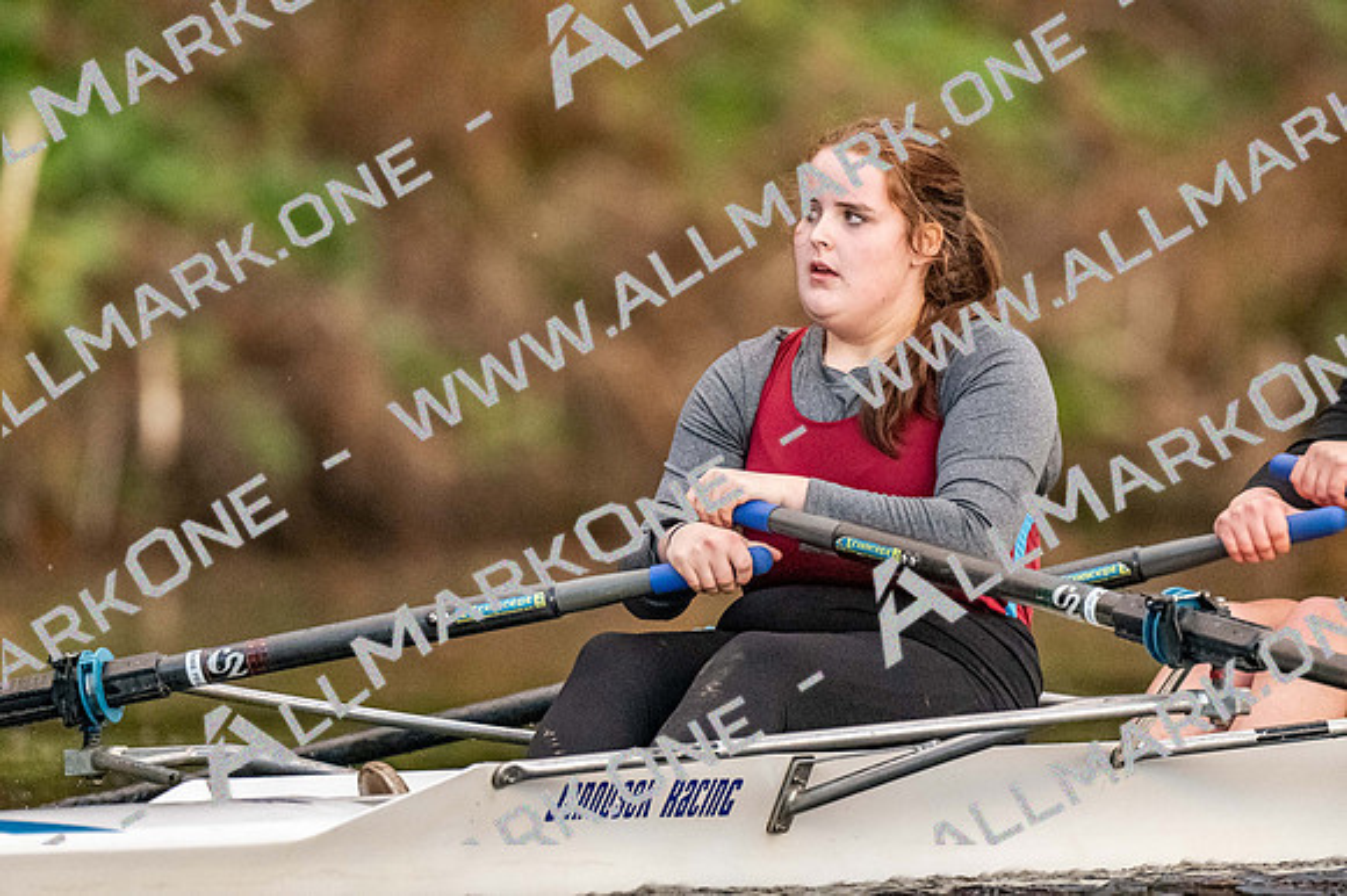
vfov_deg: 1.5
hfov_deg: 2.3
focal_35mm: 900
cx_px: 674
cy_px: 448
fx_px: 33655
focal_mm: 600
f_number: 4
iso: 7200
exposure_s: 1/2500
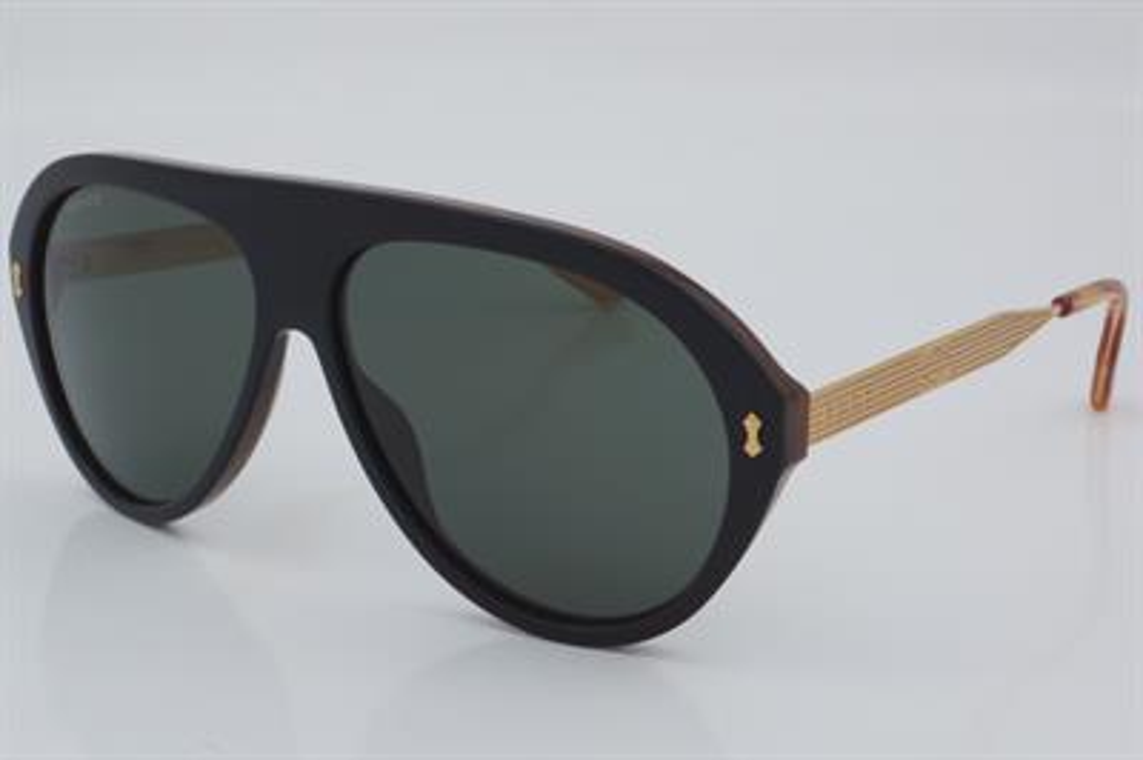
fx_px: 2379
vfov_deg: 18.2
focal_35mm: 75
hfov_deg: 27.0
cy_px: 380
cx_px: 572
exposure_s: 1/4
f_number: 32
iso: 100
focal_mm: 50
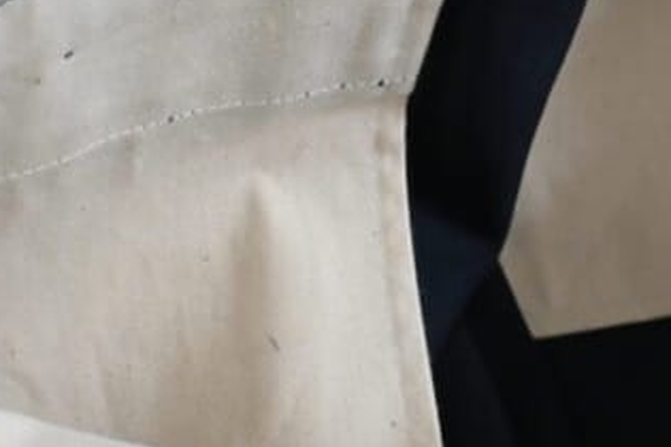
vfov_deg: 12.5
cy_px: 291
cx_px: 662
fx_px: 2042
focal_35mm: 110
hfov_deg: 18.2
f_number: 4.2
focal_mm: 23
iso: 3200
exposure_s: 1/60
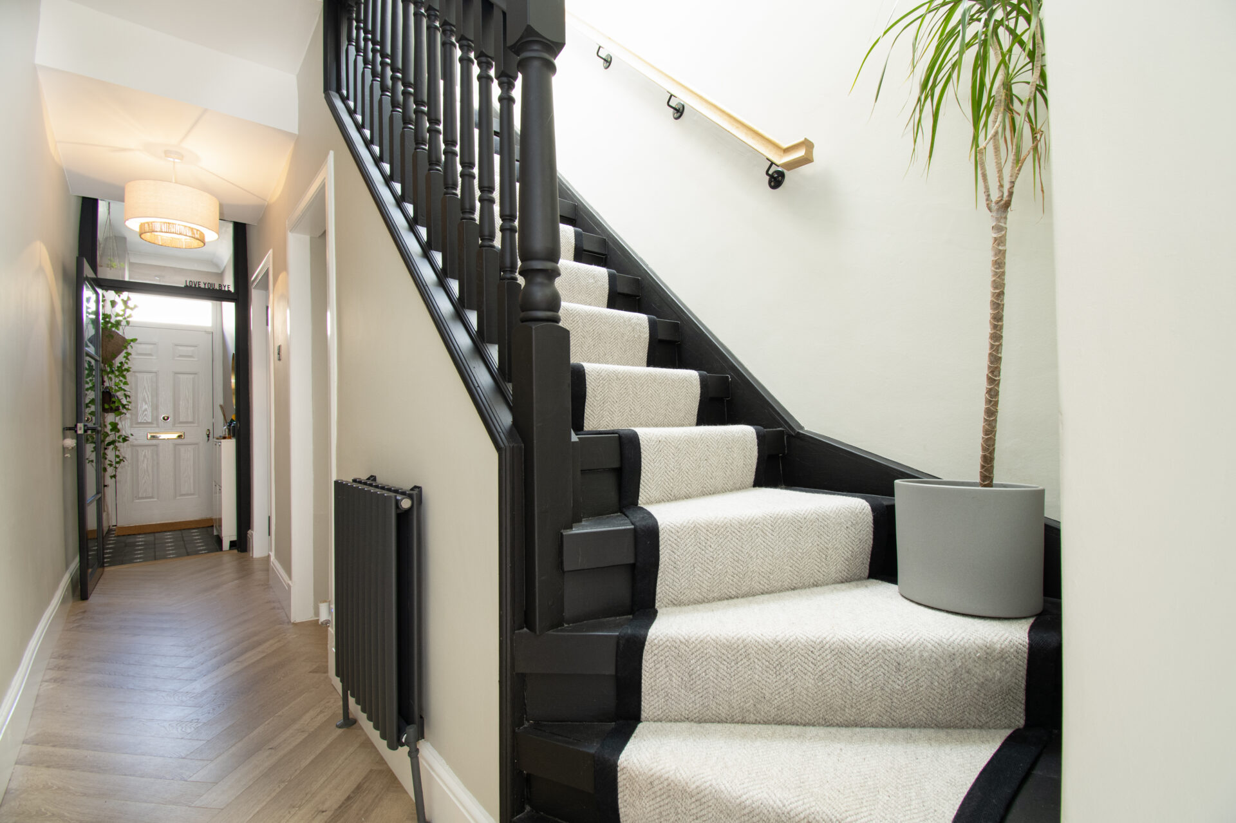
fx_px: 515
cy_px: 412
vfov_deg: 77.3
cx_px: 618
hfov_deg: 100.4
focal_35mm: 15
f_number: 9
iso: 320
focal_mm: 10
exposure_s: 1/4
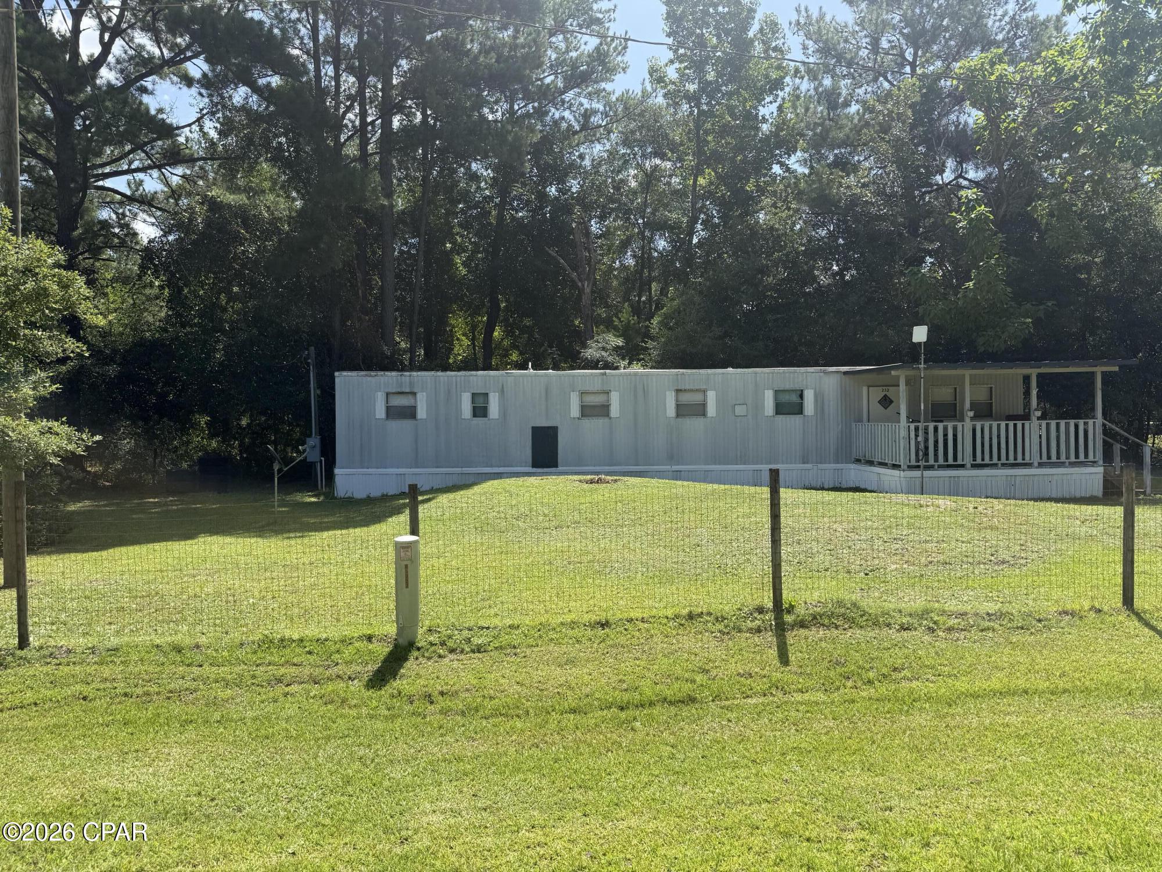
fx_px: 806
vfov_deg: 56.8
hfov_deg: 71.6
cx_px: 581
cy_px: 436
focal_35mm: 24
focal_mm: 6.76
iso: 80
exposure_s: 1/2370
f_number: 1.78
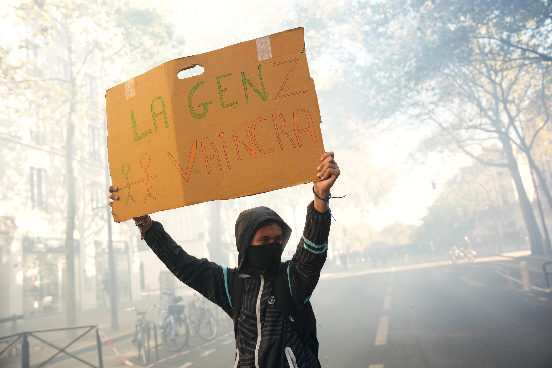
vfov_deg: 43.6
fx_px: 460
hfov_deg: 61.9
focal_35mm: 30
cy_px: 184
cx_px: 276
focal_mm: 30
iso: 1000
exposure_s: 1/1000
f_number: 2.8
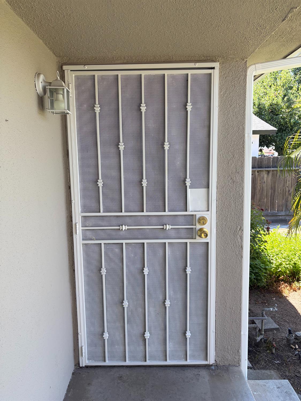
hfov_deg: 53.1
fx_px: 301
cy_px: 200
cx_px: 150
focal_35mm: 26
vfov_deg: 67.3
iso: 64
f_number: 1.6
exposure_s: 1/438
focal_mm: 5.96
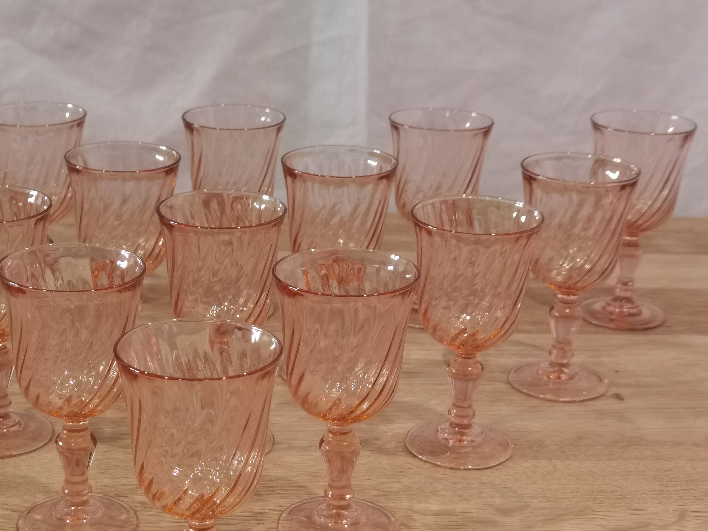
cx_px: 224
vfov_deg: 21.5
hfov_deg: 28.3
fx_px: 1391
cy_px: 347
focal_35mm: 68
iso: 160
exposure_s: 1/100
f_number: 1.9
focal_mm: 6.71
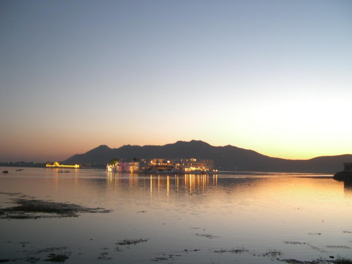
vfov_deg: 37.7
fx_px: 386
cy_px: 132
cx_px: 176
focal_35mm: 38
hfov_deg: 49.0
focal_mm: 8
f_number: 2.8
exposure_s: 1
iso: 200
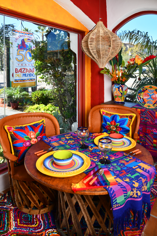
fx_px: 157
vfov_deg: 73.7
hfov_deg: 53.1
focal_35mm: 24
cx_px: 78
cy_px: 118
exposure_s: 1/25
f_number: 18
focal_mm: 24
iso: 200
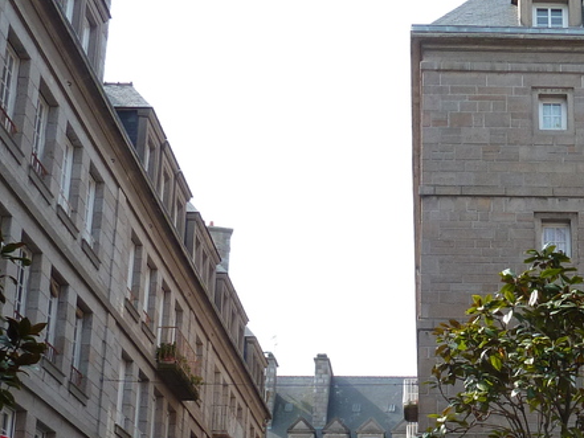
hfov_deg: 28.0
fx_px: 1148
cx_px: 469
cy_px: 385
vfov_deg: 21.2
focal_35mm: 68
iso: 80
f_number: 4
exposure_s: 1/200
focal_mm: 4.1
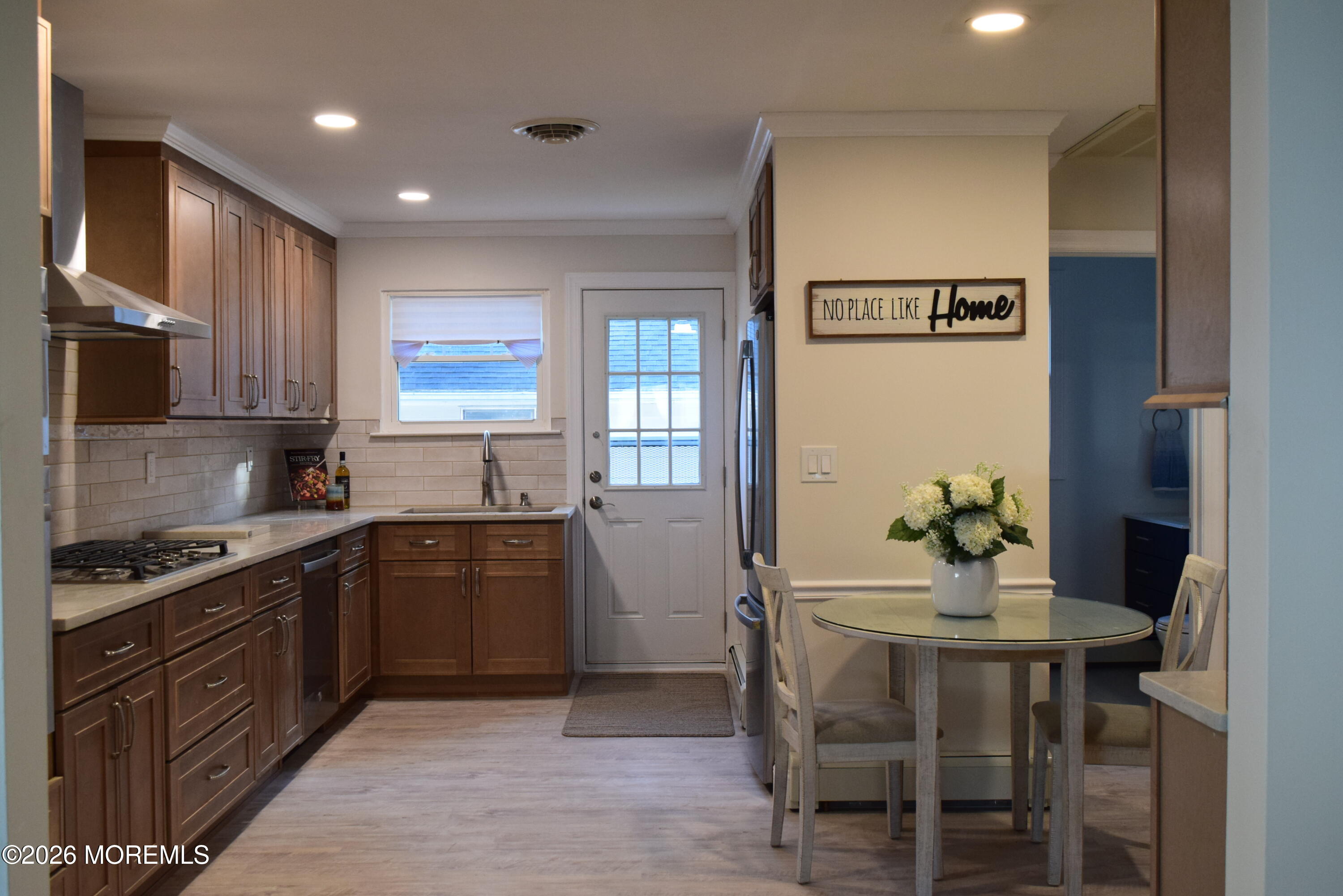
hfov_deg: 57.2
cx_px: 672
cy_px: 448
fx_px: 1231
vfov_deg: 40.0
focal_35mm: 33
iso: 1100
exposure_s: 1/60
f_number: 8
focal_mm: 22
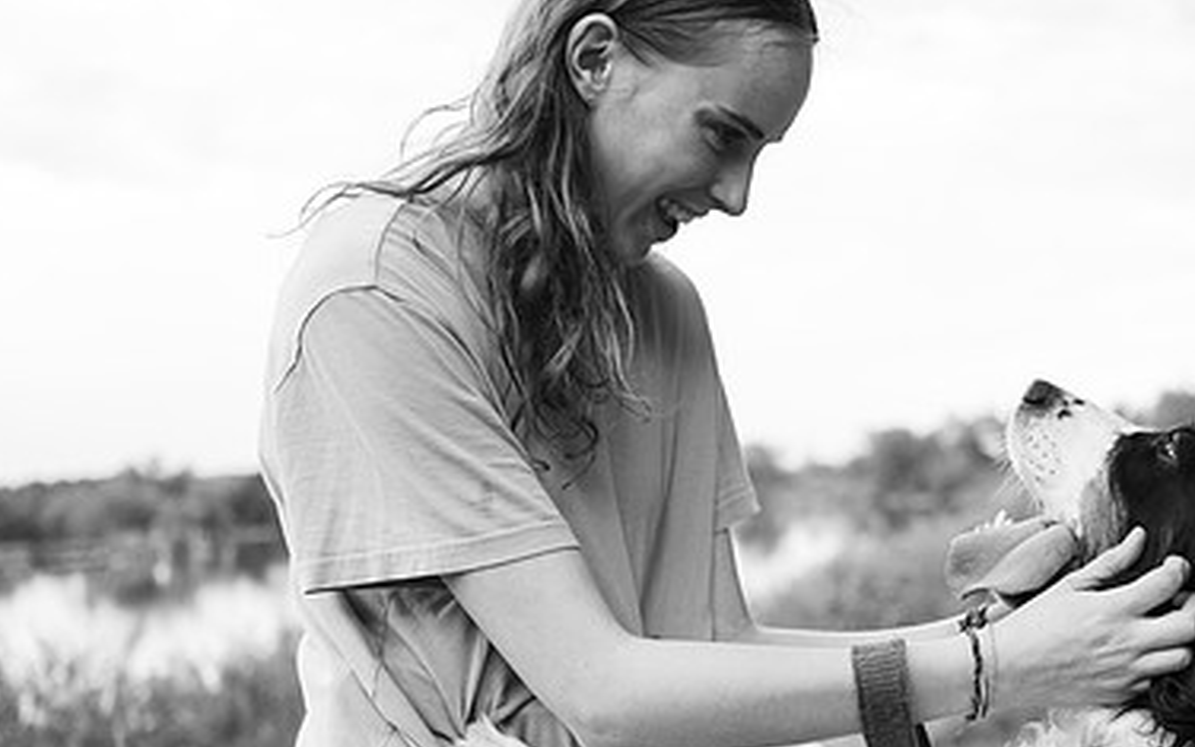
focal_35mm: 62
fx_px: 2019
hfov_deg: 32.8
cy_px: 583
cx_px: 772
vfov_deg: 20.7
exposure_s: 1/320
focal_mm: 35
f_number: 2.8
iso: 400
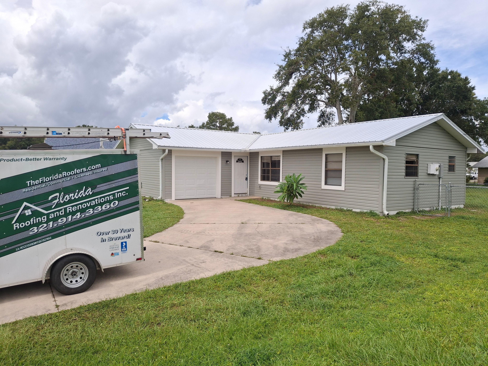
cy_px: 183
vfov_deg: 54.9
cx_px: 244
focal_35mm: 25
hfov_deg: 69.4
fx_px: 352
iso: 32
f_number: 1.8
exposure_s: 1/2278
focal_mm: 4.69
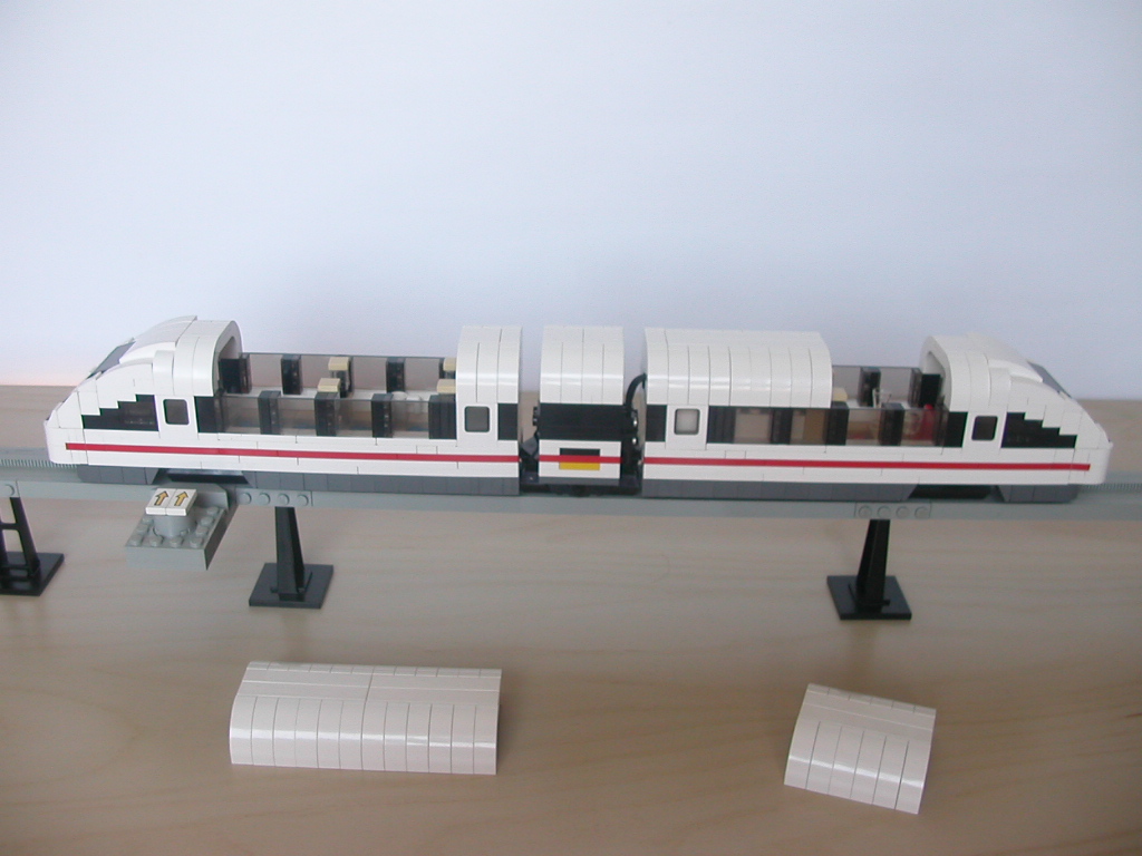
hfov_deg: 50.1
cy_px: 428
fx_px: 1221
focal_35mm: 37
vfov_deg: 38.7
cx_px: 571
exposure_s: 1/78.9
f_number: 2.7
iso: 100
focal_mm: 5.6
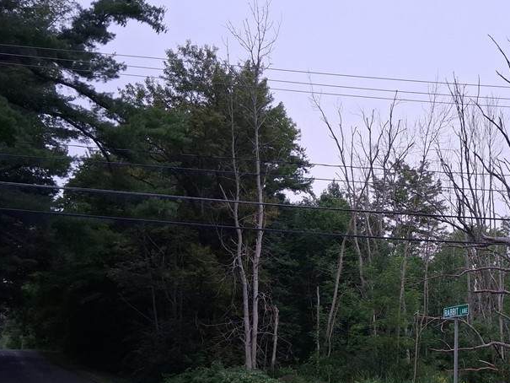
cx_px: 400
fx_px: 648
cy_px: 297
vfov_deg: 32.1
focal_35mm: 44
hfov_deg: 41.3
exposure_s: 1/100
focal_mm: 3.98
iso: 200
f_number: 1.8
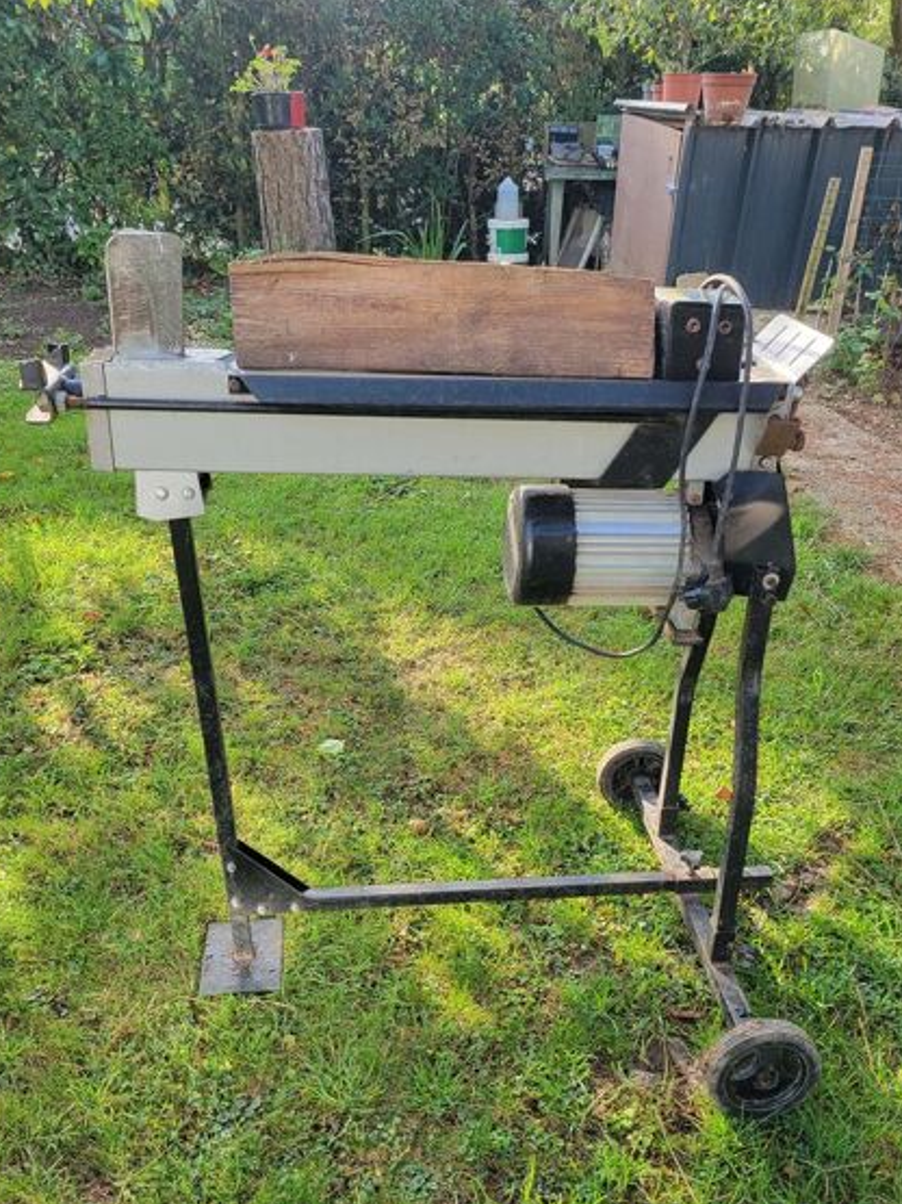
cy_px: 681
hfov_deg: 46.8
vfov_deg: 59.8
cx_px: 458
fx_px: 1043
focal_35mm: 30
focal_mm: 5.4
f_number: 1.8
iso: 40
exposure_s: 1/151
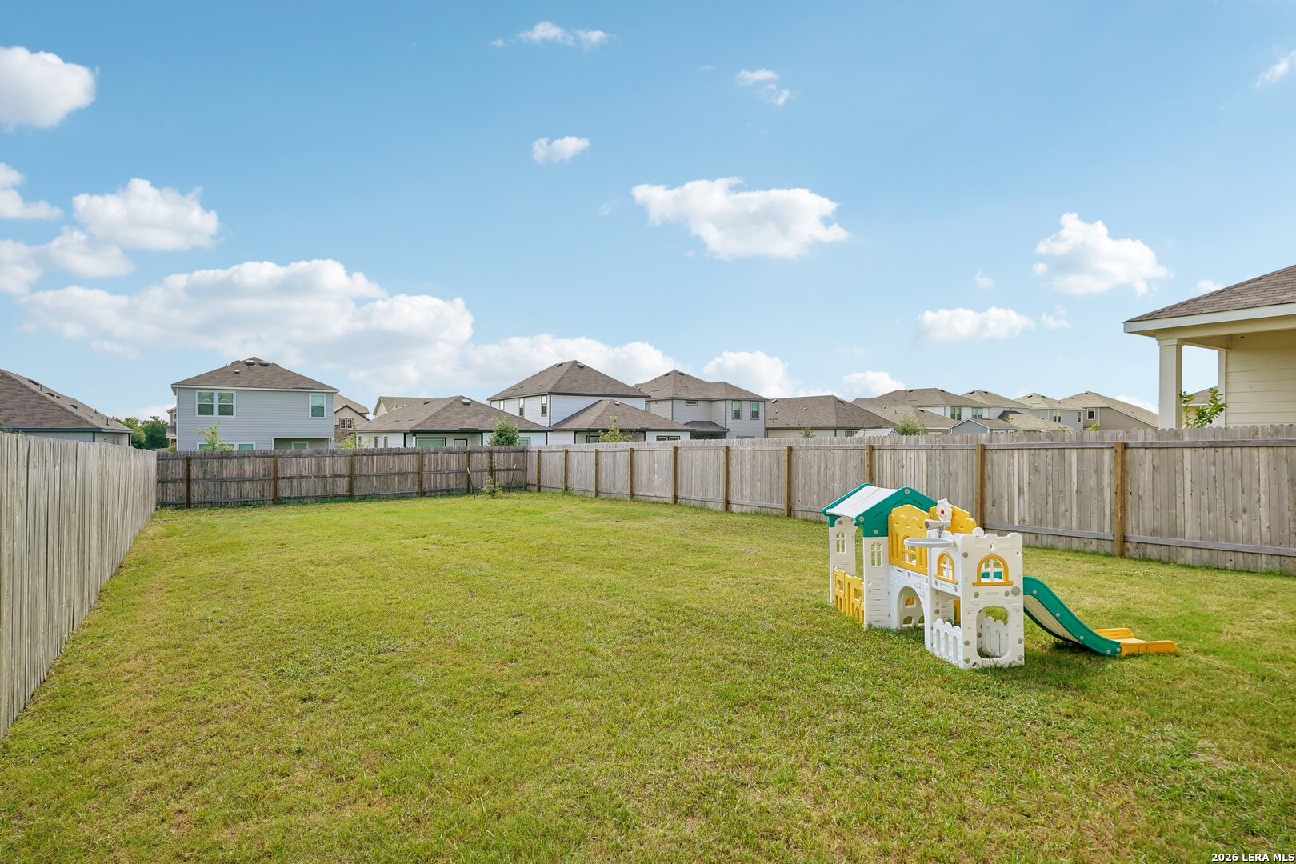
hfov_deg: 85.4
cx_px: 648
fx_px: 702
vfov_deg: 63.2
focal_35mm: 20
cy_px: 432
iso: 100
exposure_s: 1/400
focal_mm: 19.5
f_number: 8
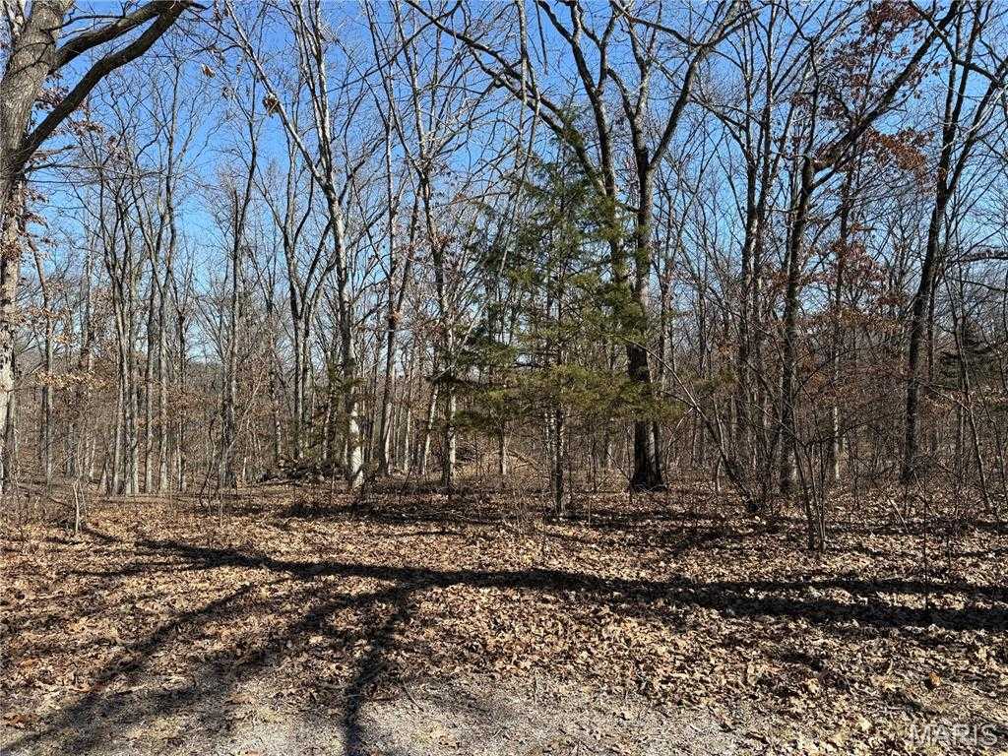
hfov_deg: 71.6
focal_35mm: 24
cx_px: 504
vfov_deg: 56.8
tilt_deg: +0.6
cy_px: 378
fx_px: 699
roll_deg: +0.1
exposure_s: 1/2299
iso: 80
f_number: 1.78
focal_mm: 6.76
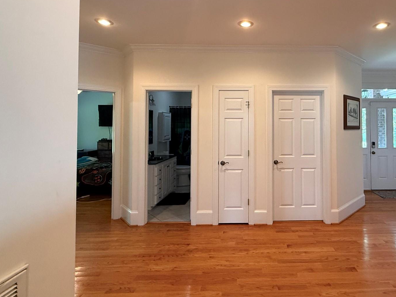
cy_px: 117
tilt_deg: +3.3
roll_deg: +0.4
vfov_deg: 62.8
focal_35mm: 21
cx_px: 262
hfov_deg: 76.6
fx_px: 240
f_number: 2.2
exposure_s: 1/60
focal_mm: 2.22
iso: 320
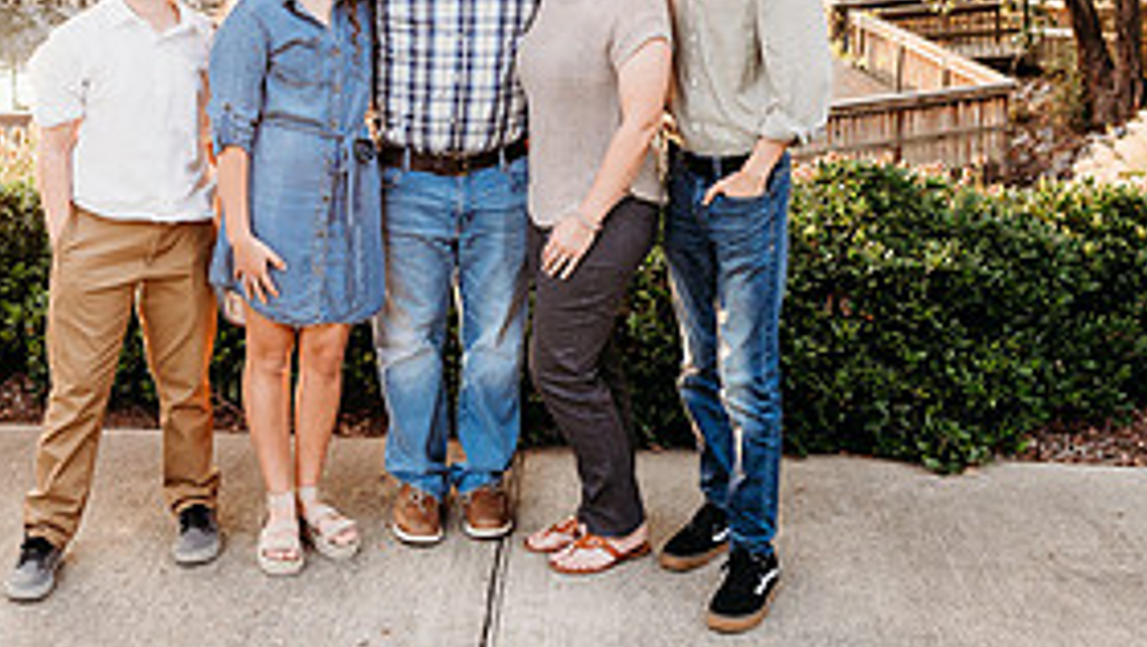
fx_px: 1583
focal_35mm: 52
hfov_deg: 39.7
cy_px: 39
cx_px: 487
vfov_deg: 22.4
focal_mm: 24
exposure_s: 1/200
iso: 250
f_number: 3.2
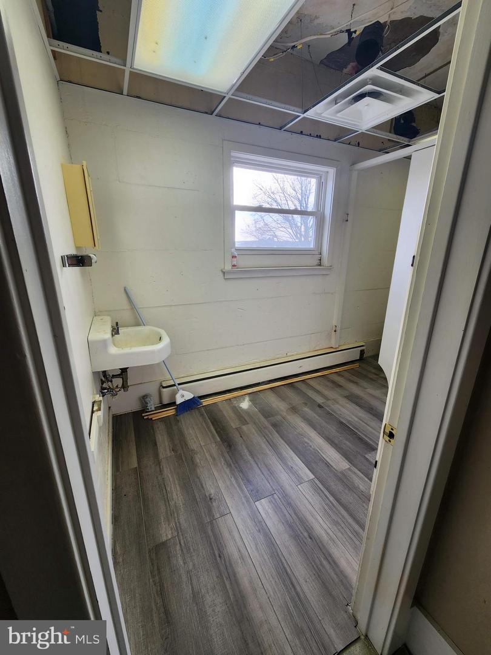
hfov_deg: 89.9
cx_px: 246
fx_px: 246
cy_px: 328
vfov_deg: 106.2
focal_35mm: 13
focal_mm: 2.2
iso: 64
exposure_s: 1/120
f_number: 2.2
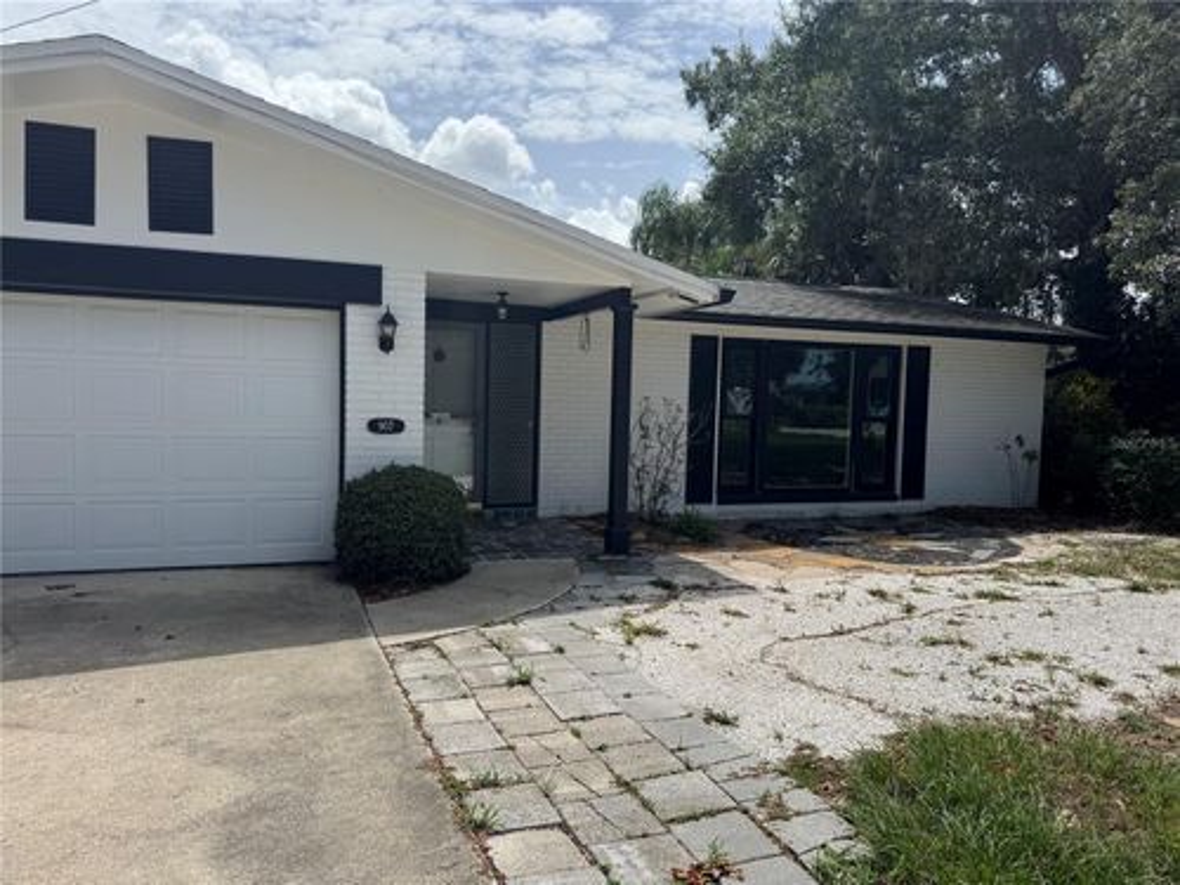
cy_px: 442
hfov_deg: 71.6
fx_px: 818
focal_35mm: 24
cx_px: 590
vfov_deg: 56.8
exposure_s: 1/6410
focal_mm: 6.76
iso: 80
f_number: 1.78
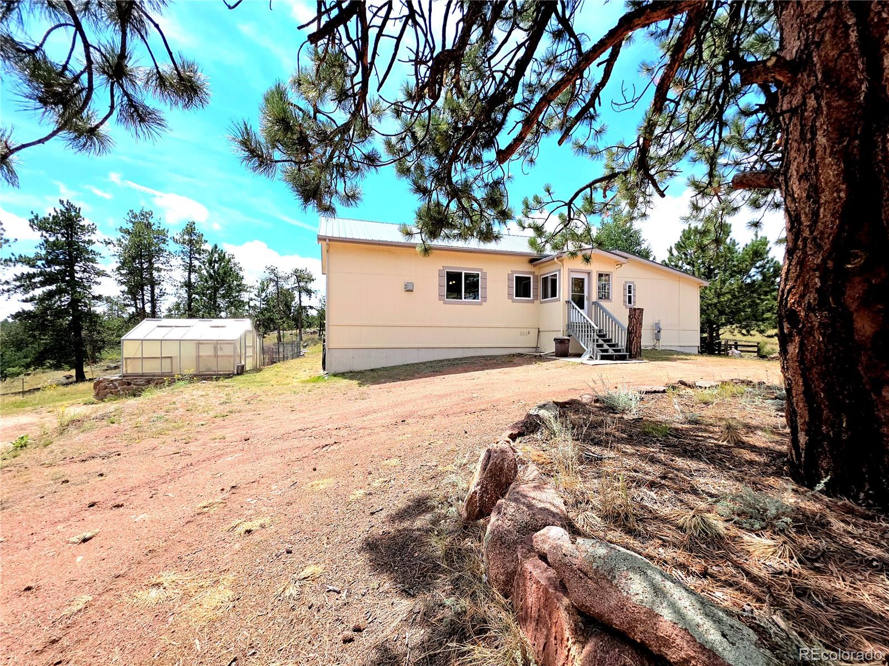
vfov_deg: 89.9
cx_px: 444
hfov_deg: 106.2
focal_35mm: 13
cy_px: 333
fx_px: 334
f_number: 1.9
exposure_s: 1/769
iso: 20
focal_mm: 2.2
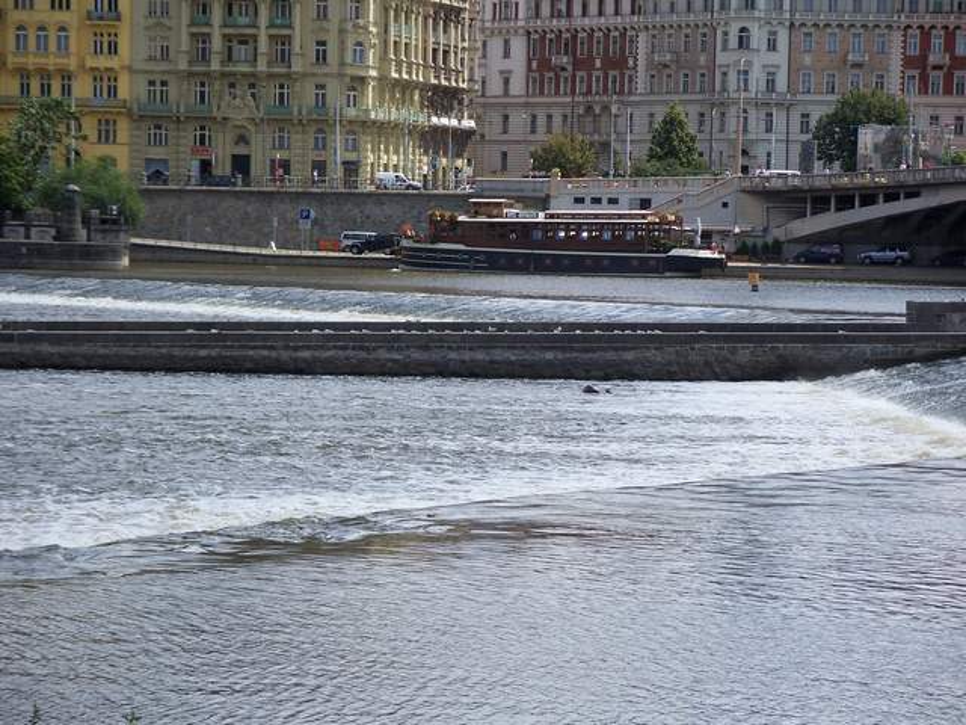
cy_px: 362
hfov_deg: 14.8
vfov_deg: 11.1
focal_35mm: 133
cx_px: 483
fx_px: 3712
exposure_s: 1/500
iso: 64
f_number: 4
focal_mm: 28
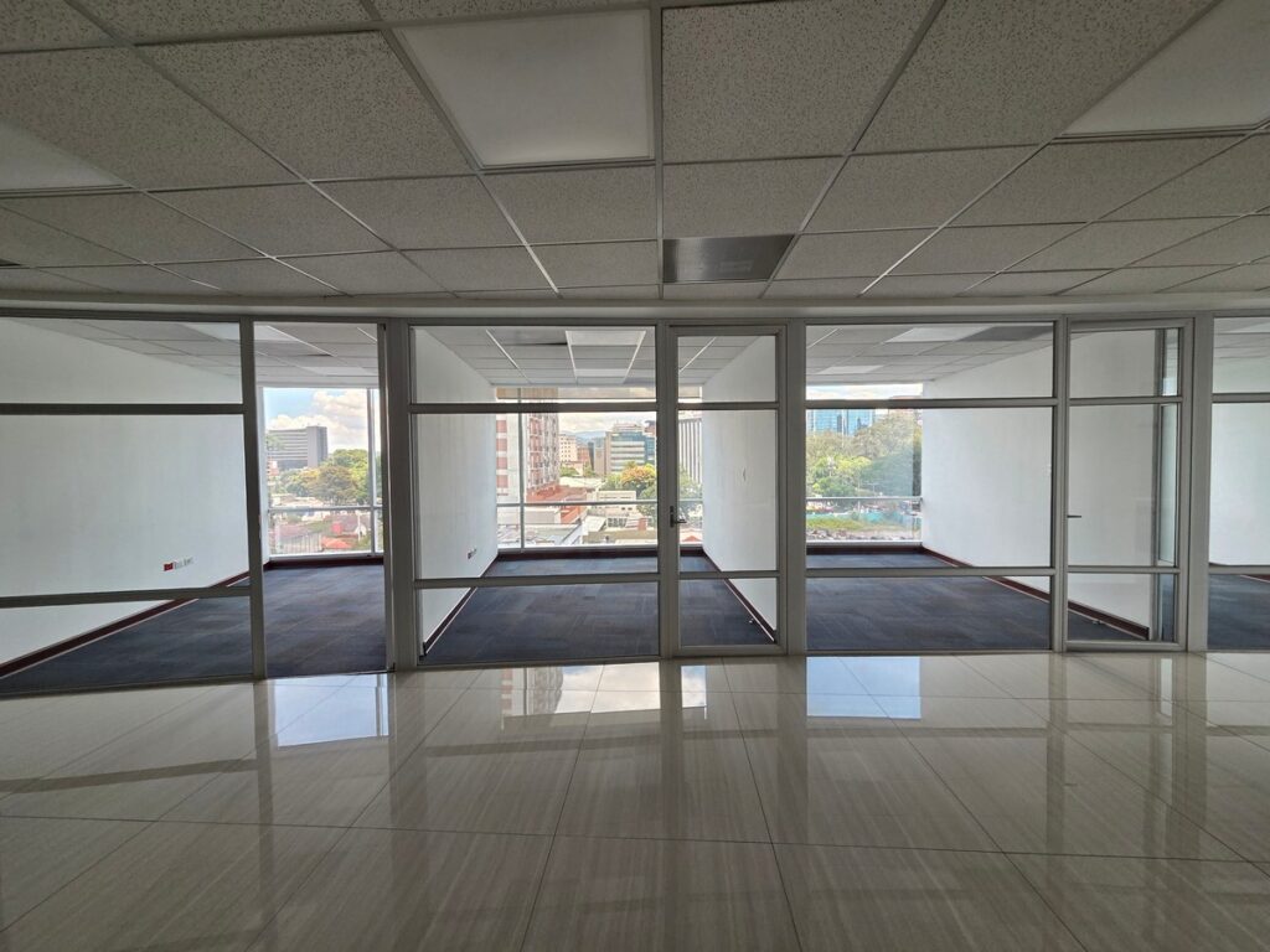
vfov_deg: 89.9
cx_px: 635
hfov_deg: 106.2
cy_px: 476
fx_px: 477
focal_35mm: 13
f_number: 2.2
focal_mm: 2.2
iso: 160
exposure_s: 1/120
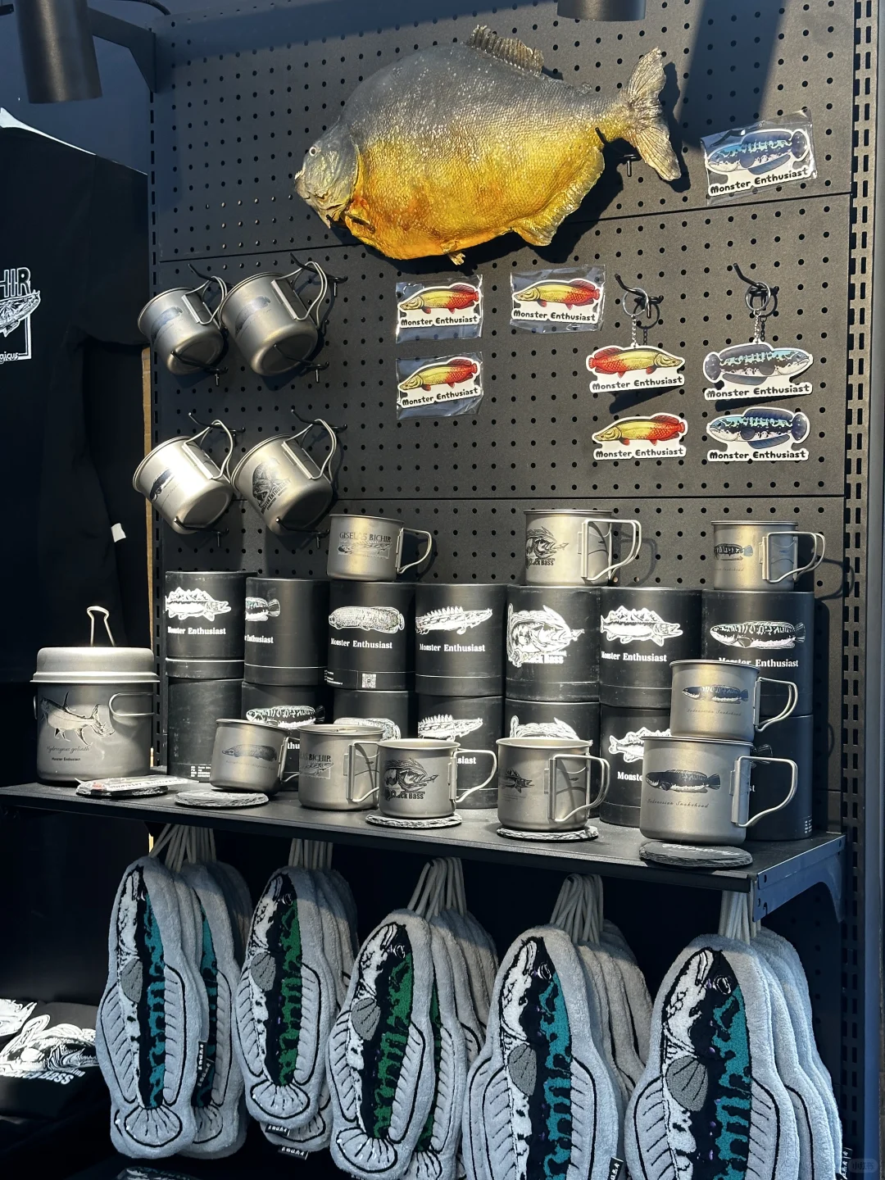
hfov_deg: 30.3
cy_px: 590
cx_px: 442
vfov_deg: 39.7
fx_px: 1636
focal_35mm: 48
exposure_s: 1/100
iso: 80
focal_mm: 6.86
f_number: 1.78
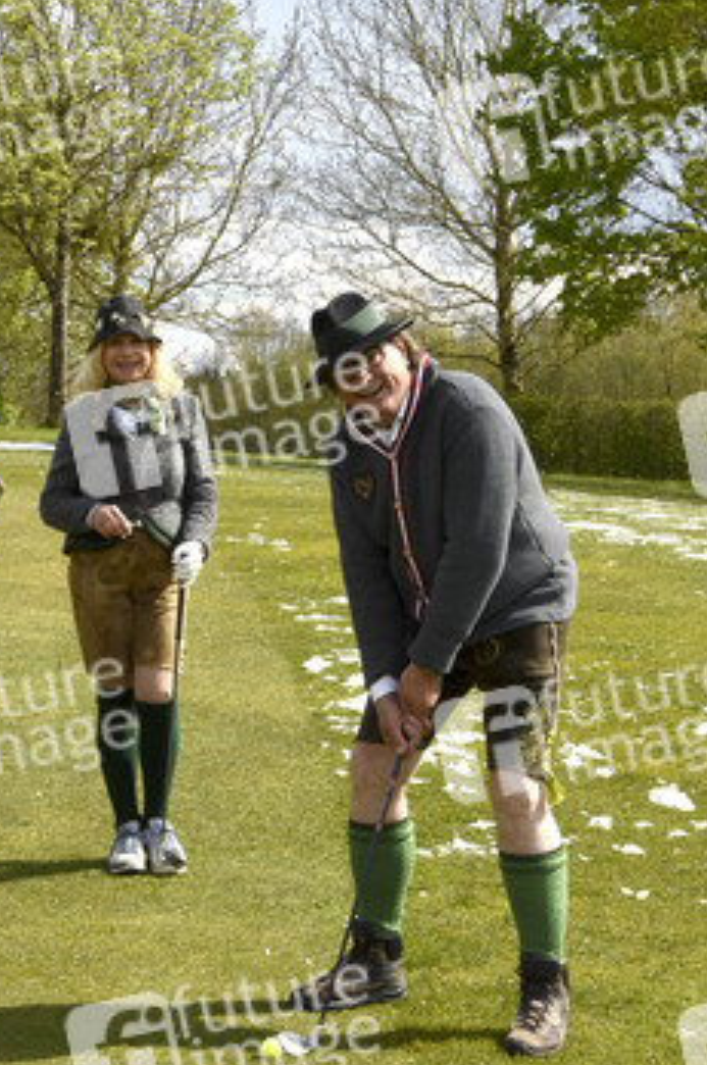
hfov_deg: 19.7
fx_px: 2039
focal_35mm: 69
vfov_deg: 29.3
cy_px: 578
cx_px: 312
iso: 500
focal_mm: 40
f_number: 25
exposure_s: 1/160
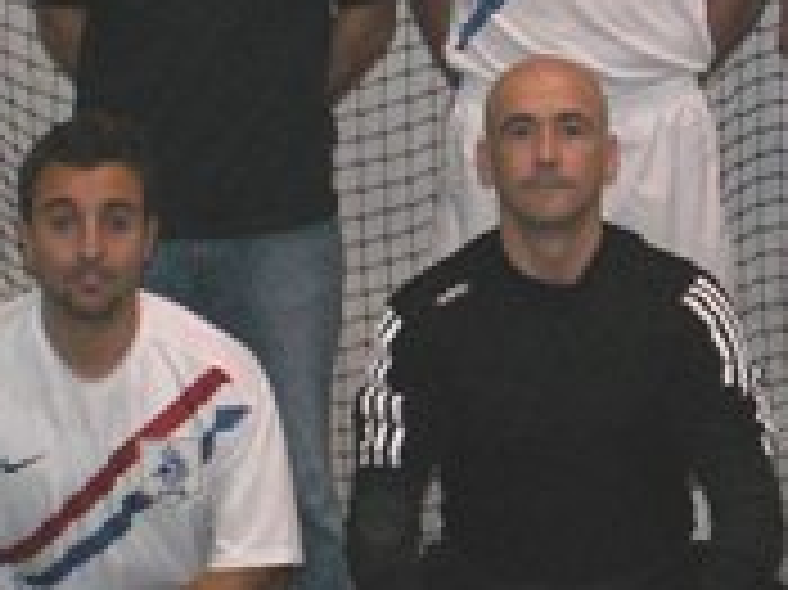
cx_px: 783
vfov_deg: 8.4
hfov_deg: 11.1
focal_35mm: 176
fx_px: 4004
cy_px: 340
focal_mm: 7.28
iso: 160
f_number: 2.8
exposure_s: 1/40
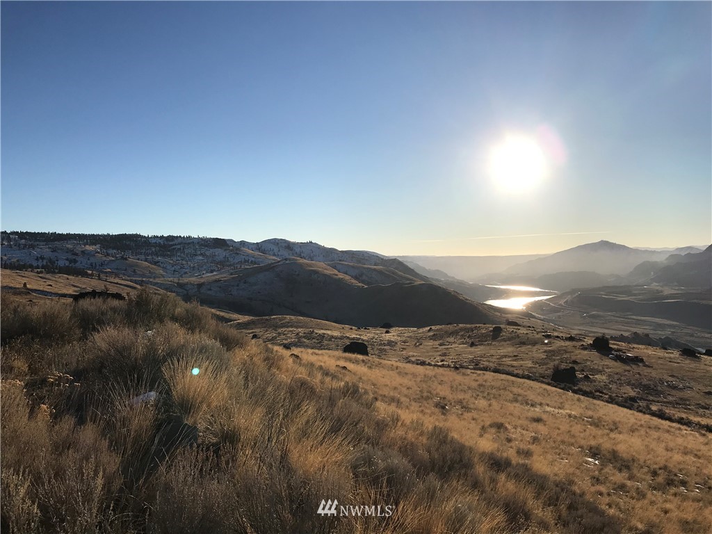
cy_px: 267
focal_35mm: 28
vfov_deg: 49.7
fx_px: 576
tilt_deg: -3.0
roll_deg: +1.3
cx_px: 356
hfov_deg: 63.4
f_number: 1.8
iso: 20
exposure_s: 1/5051
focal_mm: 3.99
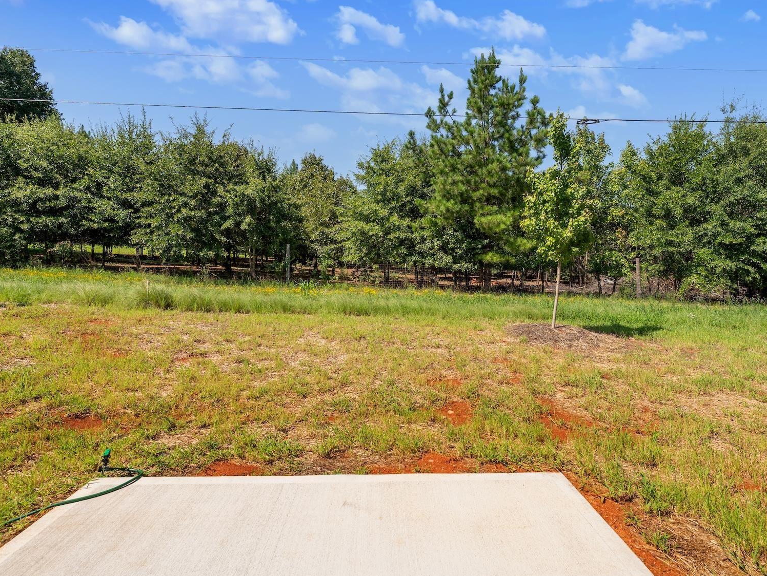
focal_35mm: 18
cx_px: 388
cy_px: 268
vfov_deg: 71.5
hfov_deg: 87.8
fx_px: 399
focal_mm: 14
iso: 400
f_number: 5.6
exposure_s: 1/1250
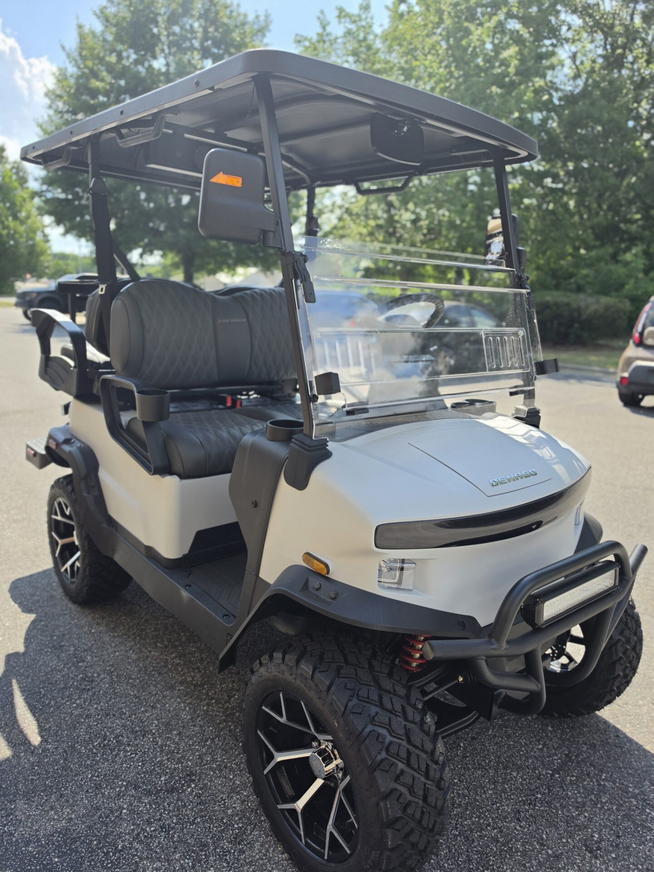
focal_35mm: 23
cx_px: 327
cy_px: 436
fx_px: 579
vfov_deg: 73.9
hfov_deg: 58.9
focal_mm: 6.5
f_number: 1.4
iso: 64
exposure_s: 1/4648
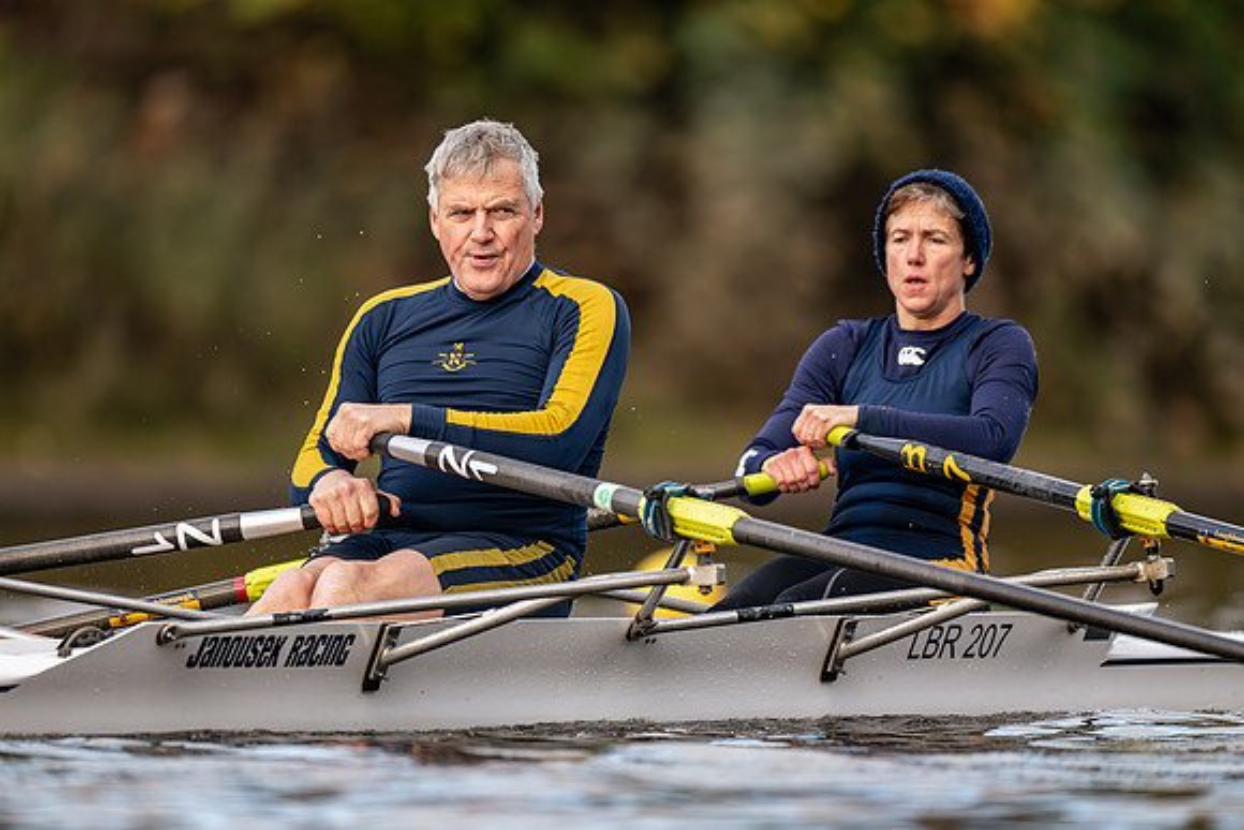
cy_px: 415
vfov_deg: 2.1
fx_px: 22523
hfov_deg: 3.2
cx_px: 568
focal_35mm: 652
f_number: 4
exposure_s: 1/2500
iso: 1400
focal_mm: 600
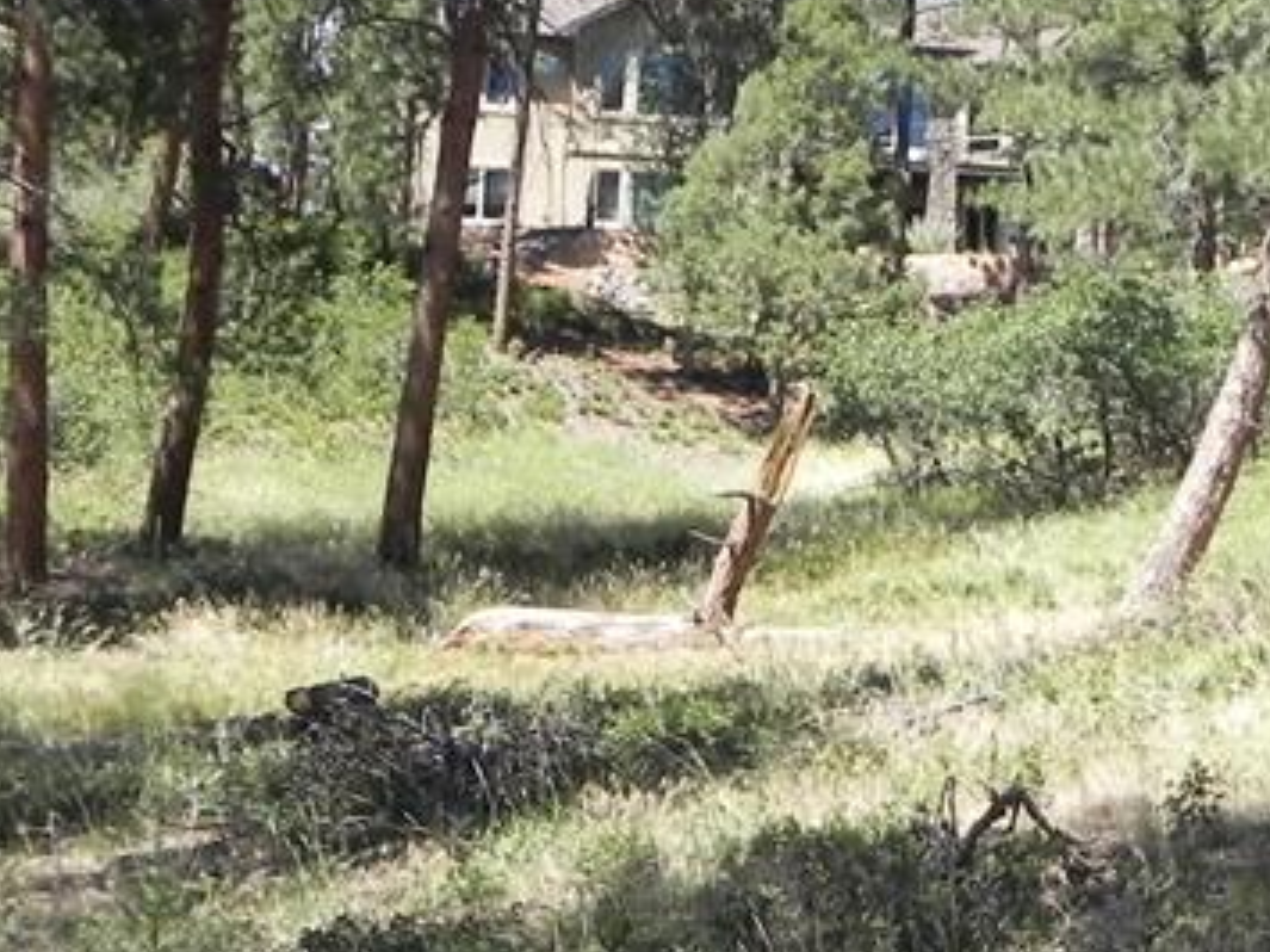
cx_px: 1288
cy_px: 285
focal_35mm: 75
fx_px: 2751
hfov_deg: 24.7
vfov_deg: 19.5
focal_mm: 4.6
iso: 160
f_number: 5.6
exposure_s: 1/226
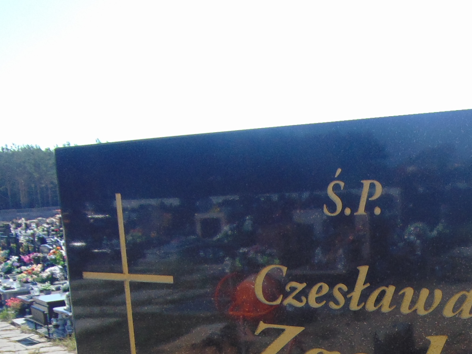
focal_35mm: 55
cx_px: 380
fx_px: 750
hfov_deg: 33.9
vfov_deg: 25.5
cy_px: 337
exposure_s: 1/800
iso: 80
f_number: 3
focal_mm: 4.5
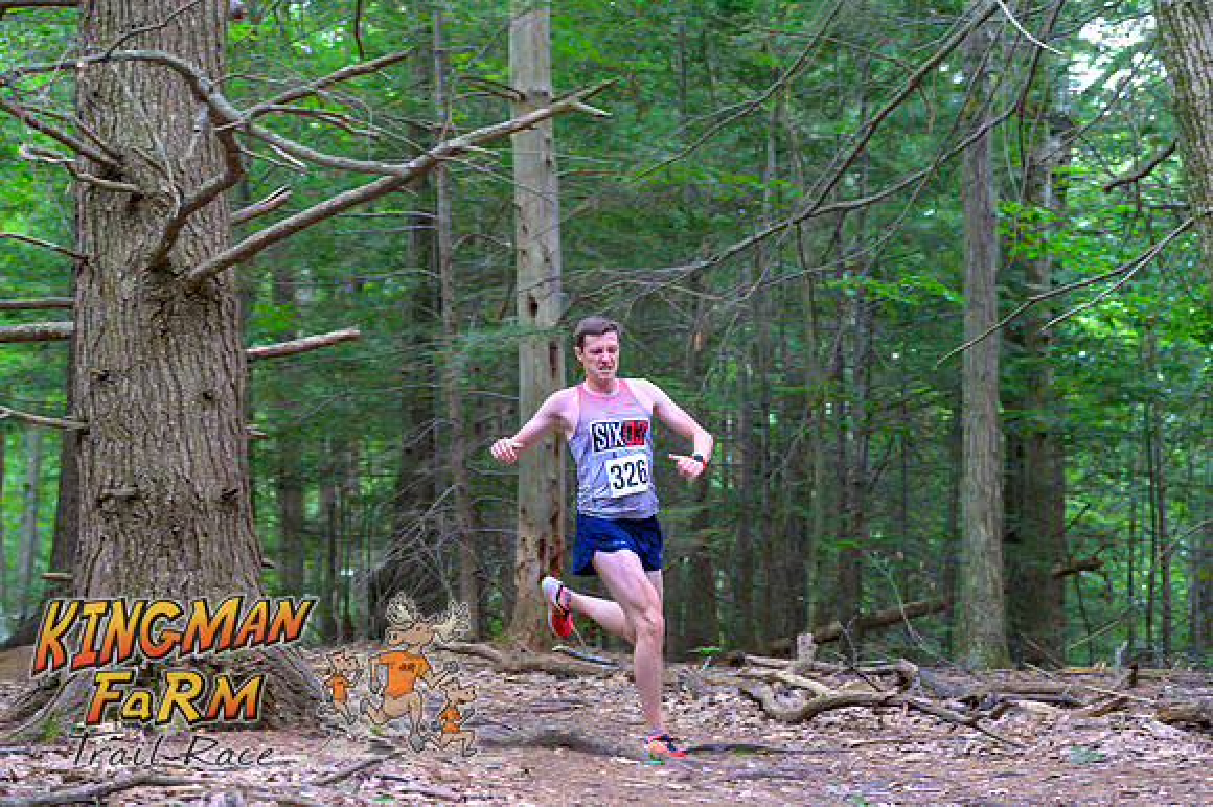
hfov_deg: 23.7
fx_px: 2896
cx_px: 606
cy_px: 404
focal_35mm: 86
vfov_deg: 15.9
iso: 8000
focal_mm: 86
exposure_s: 1/200
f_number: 4
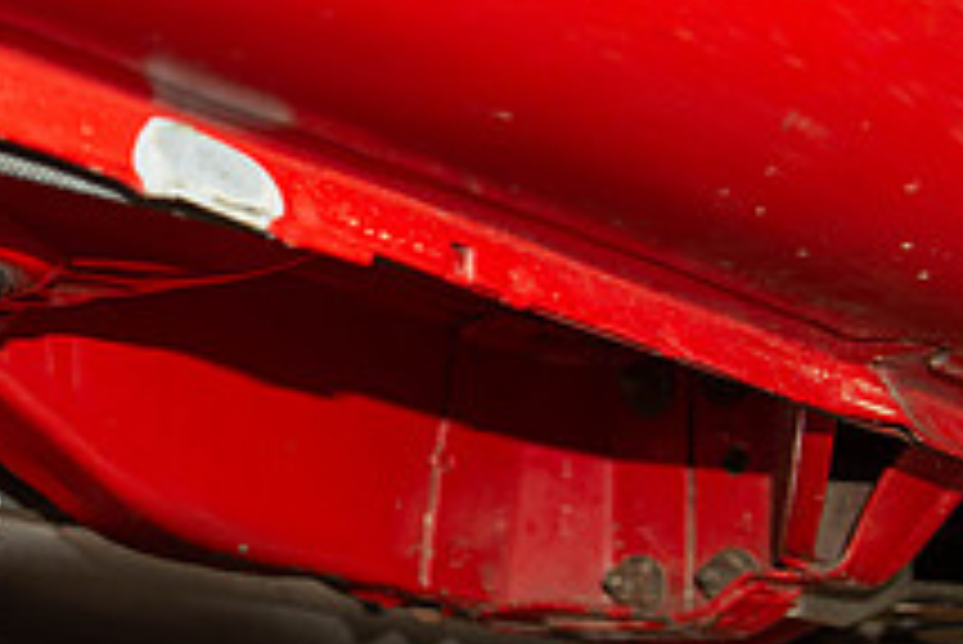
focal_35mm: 65
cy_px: 263
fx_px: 1740
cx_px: 54
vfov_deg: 20.9
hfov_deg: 29.4
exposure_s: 1/250
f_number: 4.5
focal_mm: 24
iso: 100
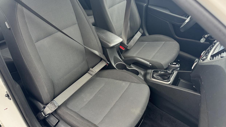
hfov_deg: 69.9
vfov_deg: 42.8
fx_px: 162
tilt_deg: -37.0
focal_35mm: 27
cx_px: 110
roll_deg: -6.3
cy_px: 56
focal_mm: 6.76
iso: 200
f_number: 1.78
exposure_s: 1/114
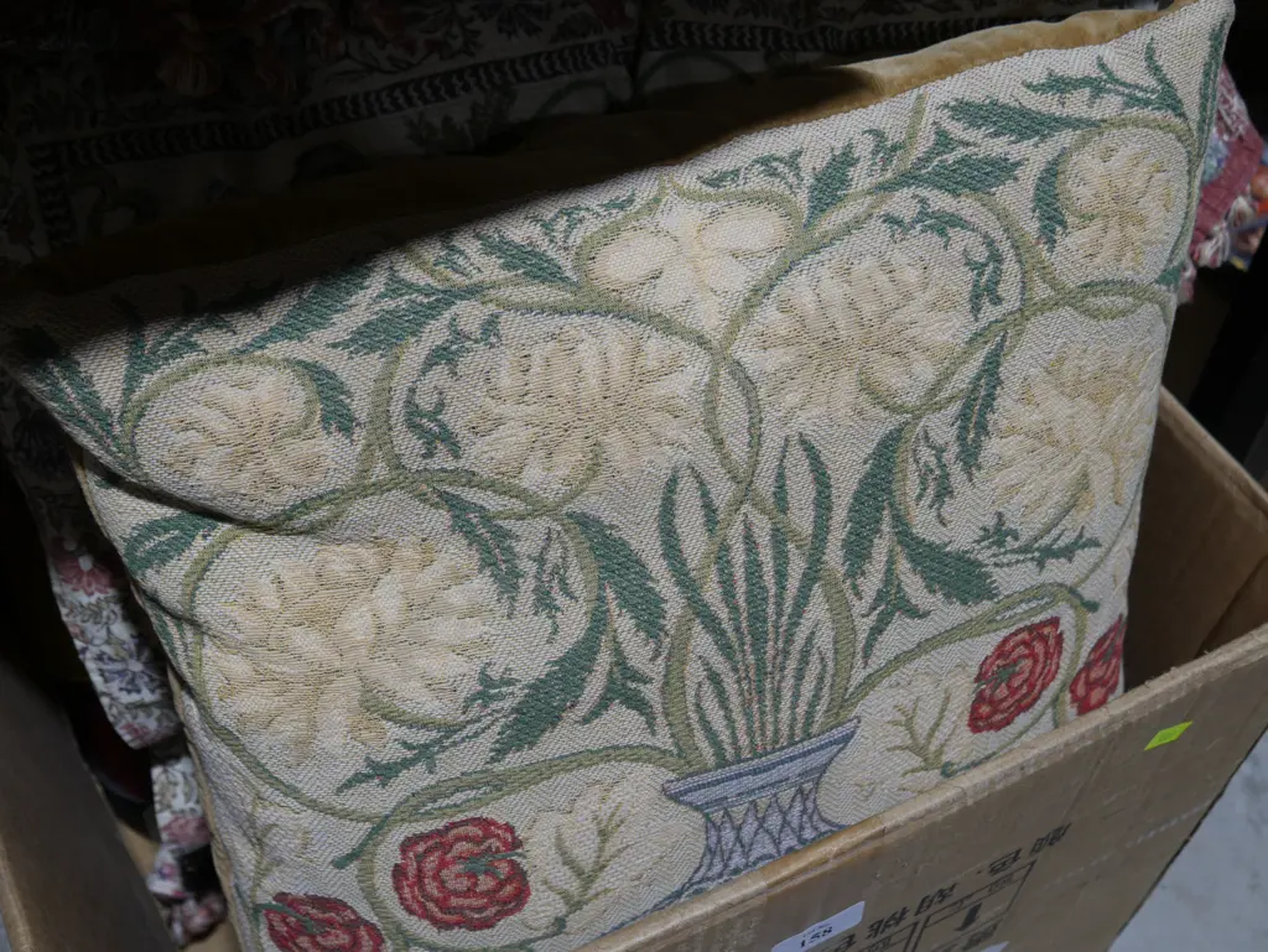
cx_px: 634
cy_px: 476
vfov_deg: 36.0
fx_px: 1466
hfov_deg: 46.8
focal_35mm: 40
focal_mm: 20
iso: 200
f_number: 4.4
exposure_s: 1/60
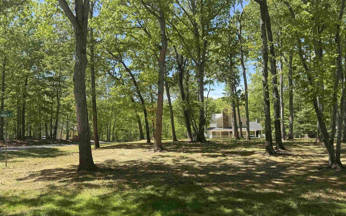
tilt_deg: +3.2
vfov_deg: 47.6
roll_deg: +0.6
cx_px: 173
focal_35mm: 26
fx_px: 245
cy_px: 111
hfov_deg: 70.4
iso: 80
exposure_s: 1/1585
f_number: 1.78
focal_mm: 6.76
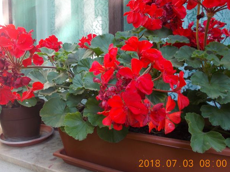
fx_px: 226
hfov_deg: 53.6
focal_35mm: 34
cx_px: 92
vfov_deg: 41.7
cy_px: 78
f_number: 3.2
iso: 80
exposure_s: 1/40
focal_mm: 4.6
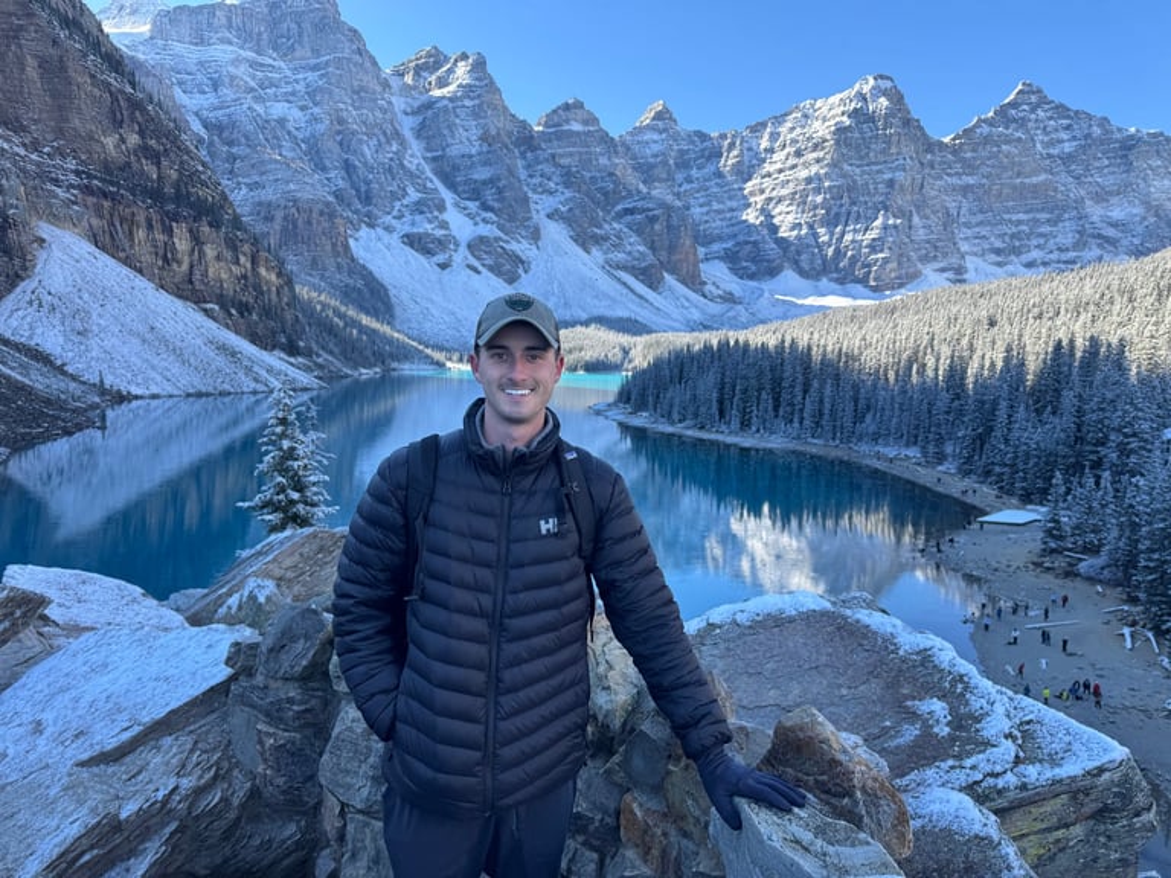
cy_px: 439
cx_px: 586
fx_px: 812
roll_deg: -1.5
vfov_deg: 56.8
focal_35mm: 24
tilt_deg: -7.2
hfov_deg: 71.6
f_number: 1.78
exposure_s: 1/888
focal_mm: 6.76
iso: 80
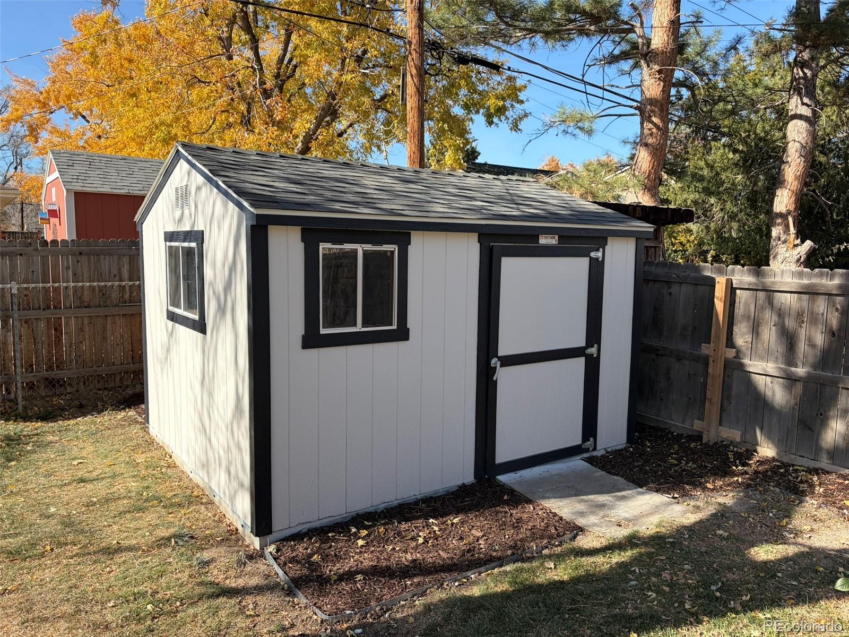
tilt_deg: -5.7
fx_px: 638
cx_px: 424
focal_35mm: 26
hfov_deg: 67.3
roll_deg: -0.8
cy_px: 318
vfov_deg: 53.1
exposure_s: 1/1901
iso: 64
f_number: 1.6
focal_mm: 5.96
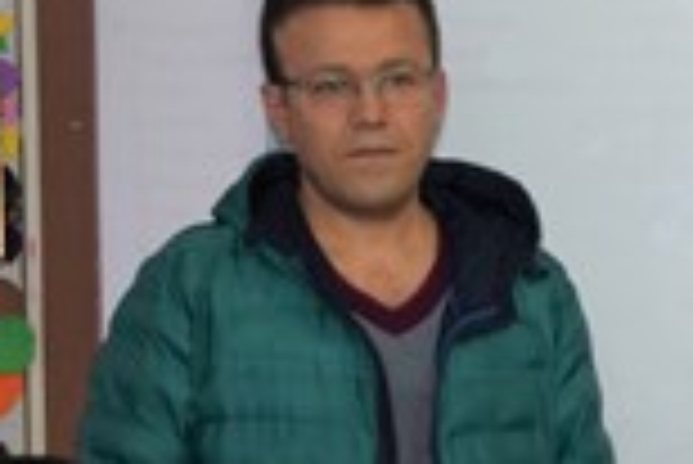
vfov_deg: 5.5
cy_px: 714
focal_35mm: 249
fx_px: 4798
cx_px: 1174
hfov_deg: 8.0
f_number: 4.8
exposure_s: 1/100
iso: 800
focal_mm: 40
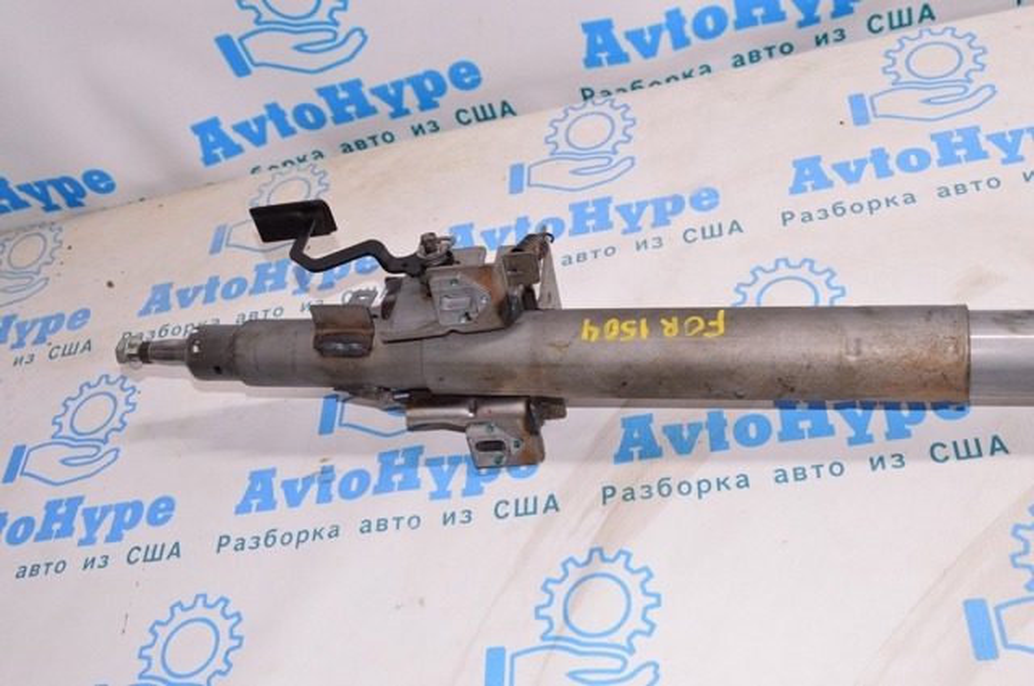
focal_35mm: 40
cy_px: 343
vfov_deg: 32.9
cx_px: 517
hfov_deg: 48.0
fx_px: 1162
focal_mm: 27
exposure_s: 1/80
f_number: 8
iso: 1600
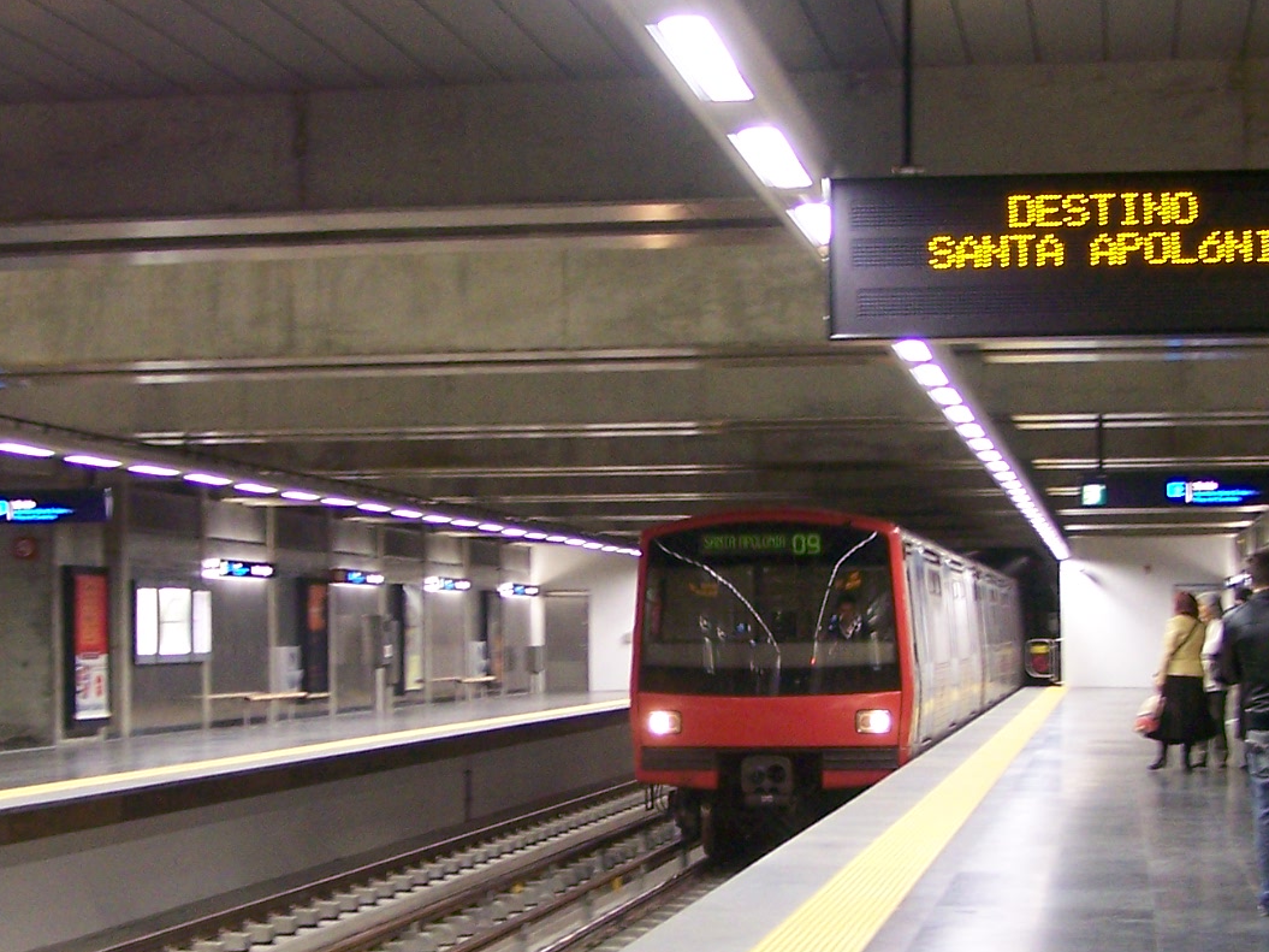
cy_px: 652
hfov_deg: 23.6
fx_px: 3042
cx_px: 664
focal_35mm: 83
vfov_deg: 17.7
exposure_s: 1/15
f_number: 2.8
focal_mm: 6.3
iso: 160
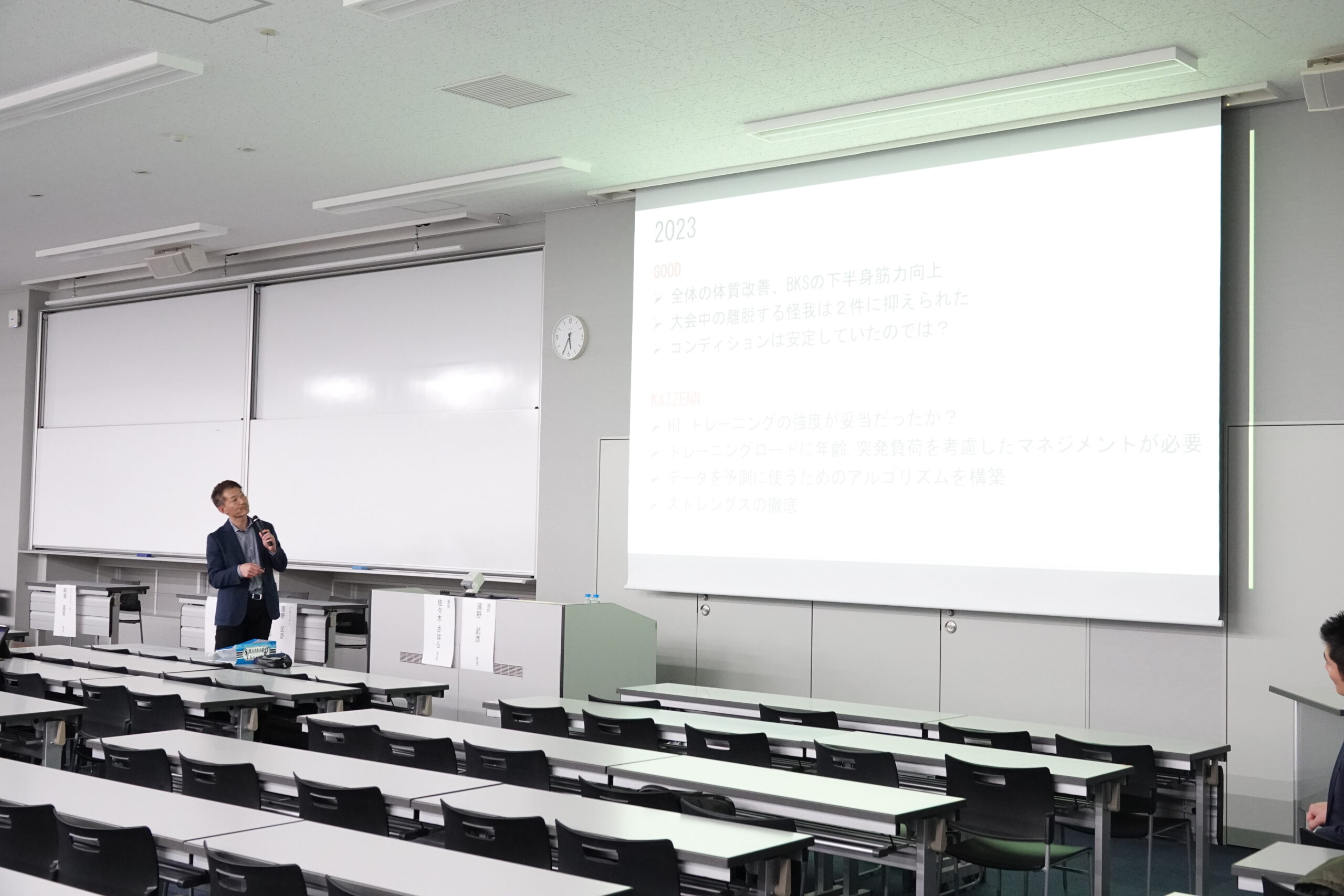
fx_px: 1531
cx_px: 672
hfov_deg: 47.4
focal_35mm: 41
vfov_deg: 32.6
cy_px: 448
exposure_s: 1/50
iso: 1250
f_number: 3.2
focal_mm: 15.17
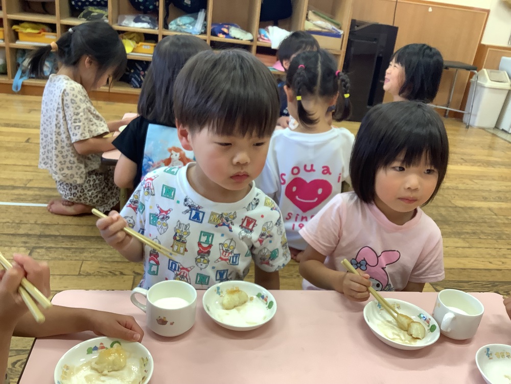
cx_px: 256
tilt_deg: -24.9
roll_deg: -6.5
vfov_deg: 45.4
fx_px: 458
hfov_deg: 58.4
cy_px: 192
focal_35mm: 31
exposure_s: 1/60
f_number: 2.4
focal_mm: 3.3
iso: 100
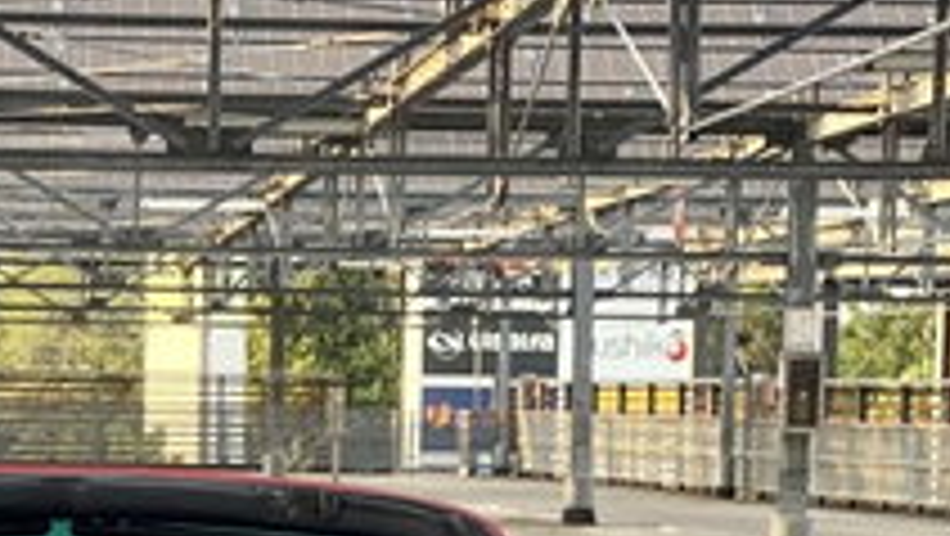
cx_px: 185
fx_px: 5192
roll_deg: -1.4
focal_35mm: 206
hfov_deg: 10.4
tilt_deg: -10.4
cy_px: 1257
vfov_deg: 5.7
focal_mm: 6
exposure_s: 1/122
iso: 50
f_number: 2
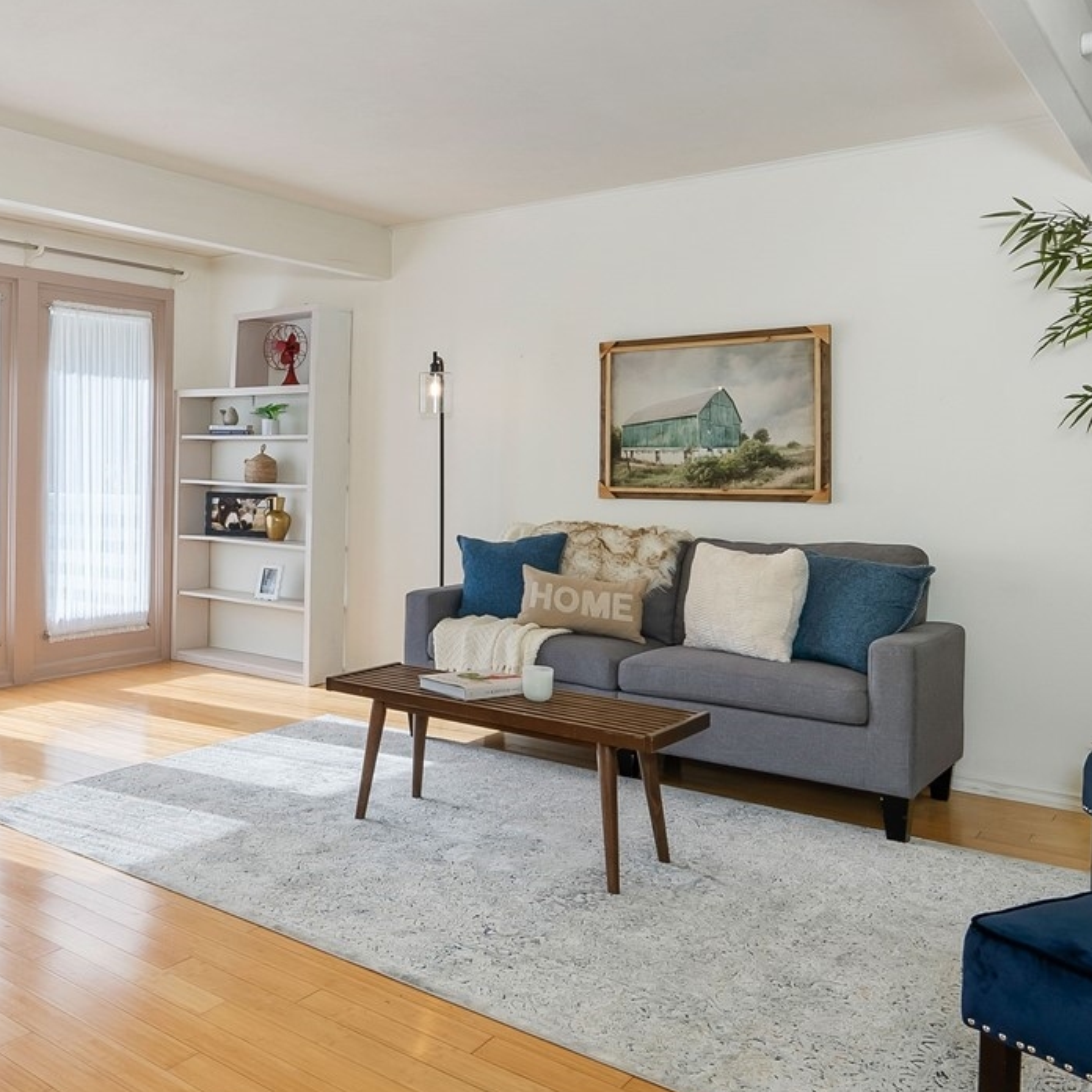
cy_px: 468
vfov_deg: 55.4
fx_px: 1035
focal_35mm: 29
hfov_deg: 50.5
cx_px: 148
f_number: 9
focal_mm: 14
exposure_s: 1/100
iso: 250
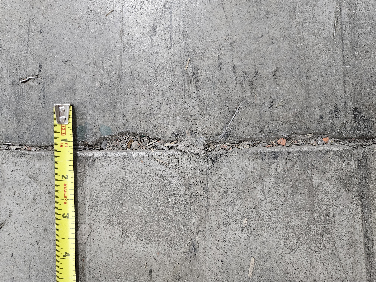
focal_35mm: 23
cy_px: 141
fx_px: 250
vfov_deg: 58.9
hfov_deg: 73.9
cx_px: 188
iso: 640
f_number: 1.8
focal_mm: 5.4
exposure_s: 1/120
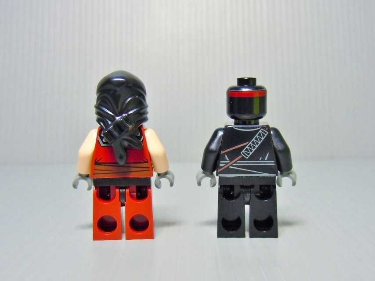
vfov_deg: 46.8
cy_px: 140
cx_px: 188
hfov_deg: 60.0
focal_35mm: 30
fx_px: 325
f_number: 3.5
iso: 200
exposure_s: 1/20
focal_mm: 5.4
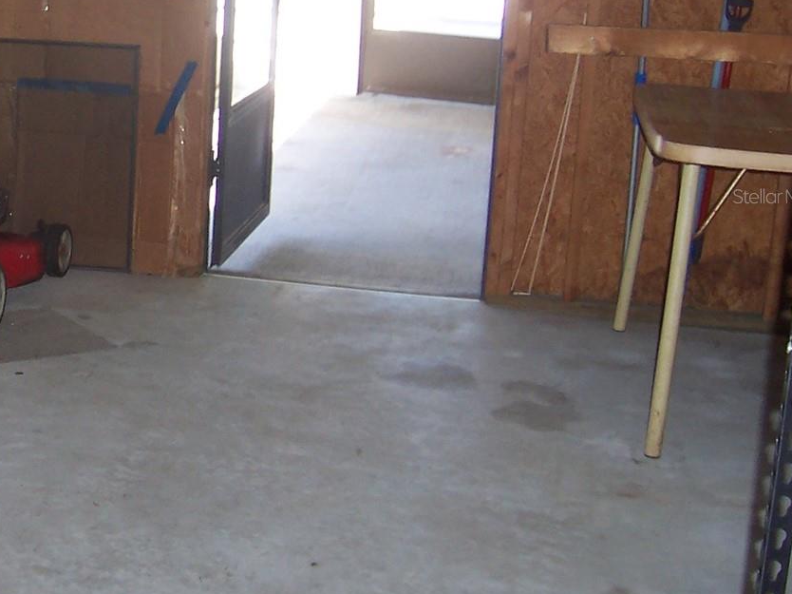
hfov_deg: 26.4
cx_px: 63
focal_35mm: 71
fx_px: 1624
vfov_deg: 20.6
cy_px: 196
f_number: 2.8
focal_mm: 5.6
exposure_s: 1/60
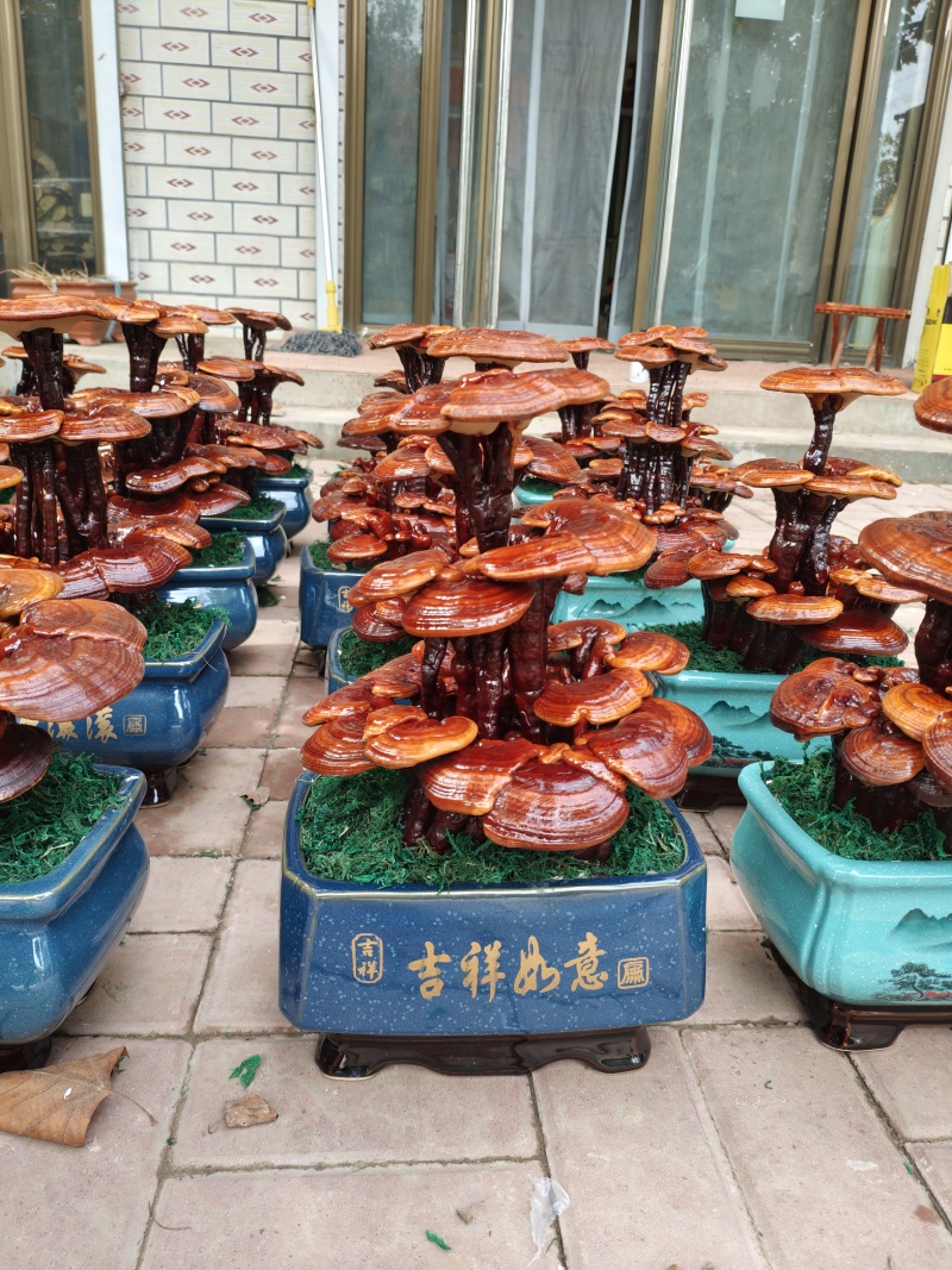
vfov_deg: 67.3
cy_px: 635
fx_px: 954
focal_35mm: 26
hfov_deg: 53.1
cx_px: 476
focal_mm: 4.94
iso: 80
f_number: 1.5
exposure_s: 1/100
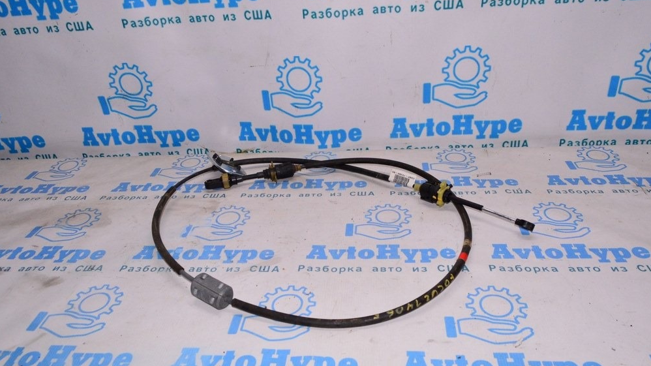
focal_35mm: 29
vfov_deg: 40.2
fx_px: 501
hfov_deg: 66.1
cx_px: 332
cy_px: 181
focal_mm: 18
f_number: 8
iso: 1600
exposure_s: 1/200
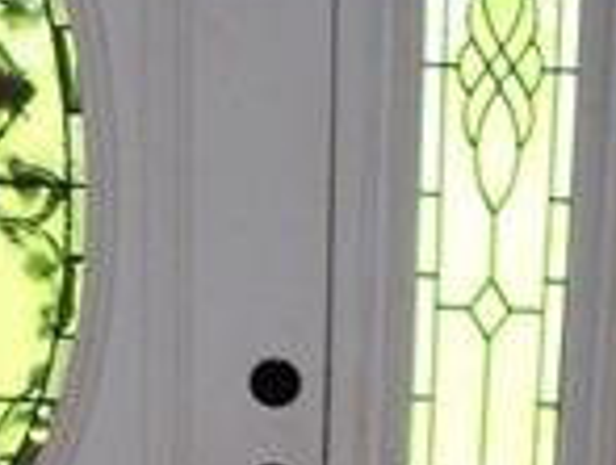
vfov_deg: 9.0
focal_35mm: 165
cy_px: 411
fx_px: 2943
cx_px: -122
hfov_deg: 11.7
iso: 200
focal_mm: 6.2
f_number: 2.7
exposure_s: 1/40
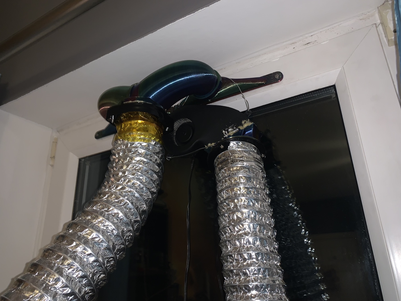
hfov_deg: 67.3
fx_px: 301
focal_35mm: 26
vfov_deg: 53.1
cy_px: 150
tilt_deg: +21.2
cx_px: 200
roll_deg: +1.6
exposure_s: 1/4
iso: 50
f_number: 1.8
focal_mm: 4.25
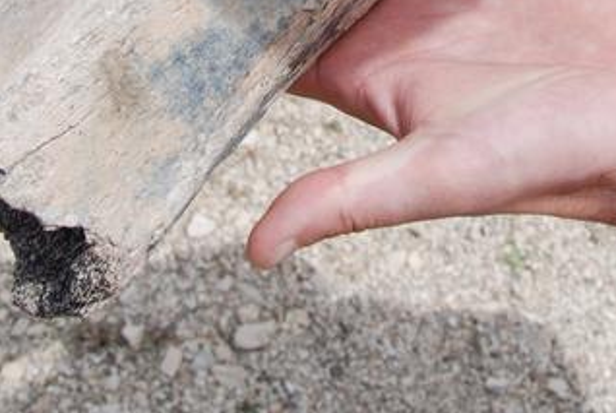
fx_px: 1302
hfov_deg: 26.6
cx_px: 368
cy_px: -151
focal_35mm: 76
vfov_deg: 16.8
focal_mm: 18
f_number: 8
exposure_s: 1/250
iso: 100
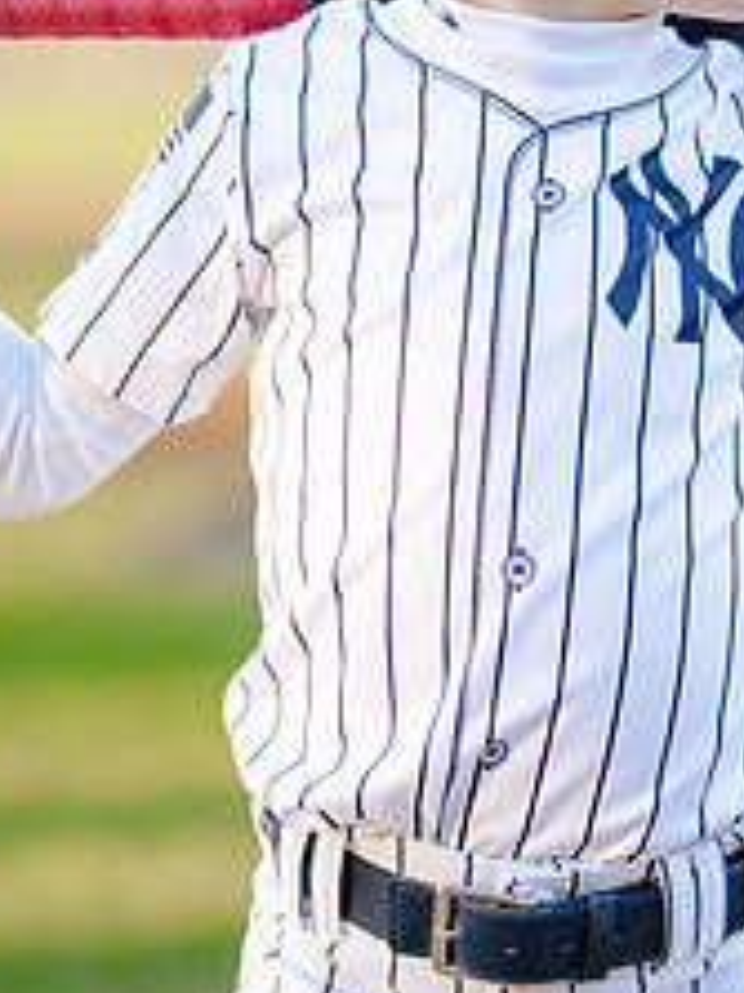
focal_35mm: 169
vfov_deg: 11.7
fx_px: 4848
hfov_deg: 8.7
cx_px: 640
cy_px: 221
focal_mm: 50
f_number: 1.2
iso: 250
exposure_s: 1/1600
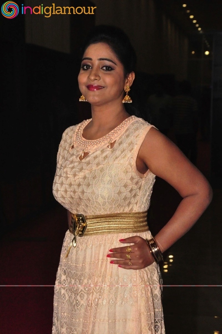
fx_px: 862
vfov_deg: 21.9
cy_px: 167
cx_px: 111
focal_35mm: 93
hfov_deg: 14.7
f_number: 7.1
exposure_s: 1/125
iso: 3200
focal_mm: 62
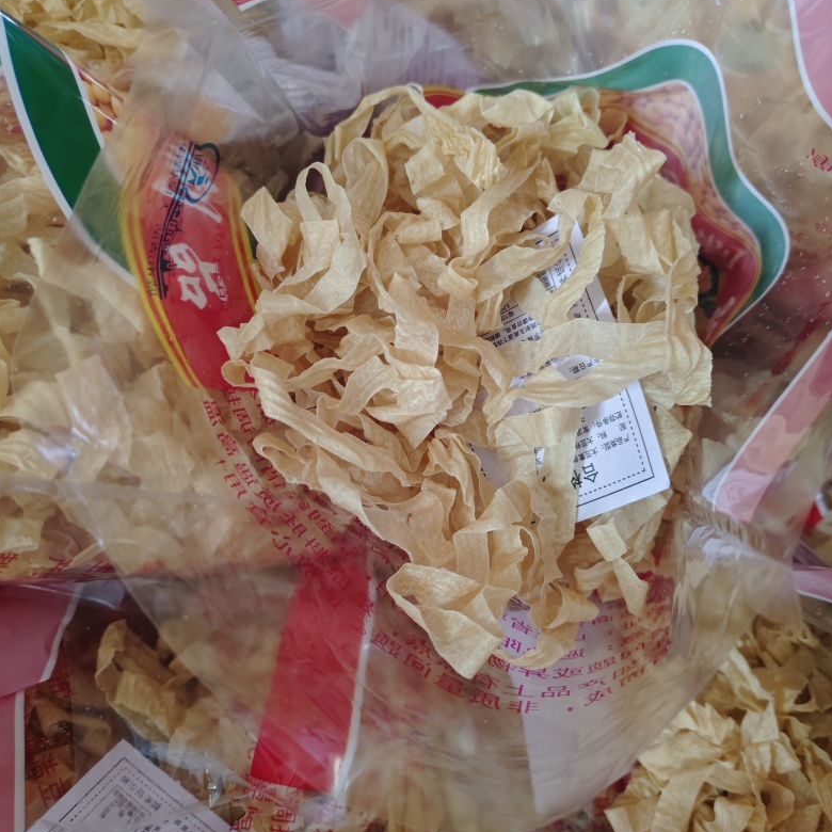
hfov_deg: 55.6
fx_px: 789
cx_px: 425
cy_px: 425
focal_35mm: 29
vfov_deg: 55.6
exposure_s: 1/50
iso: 653
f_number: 1.88
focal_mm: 5.56
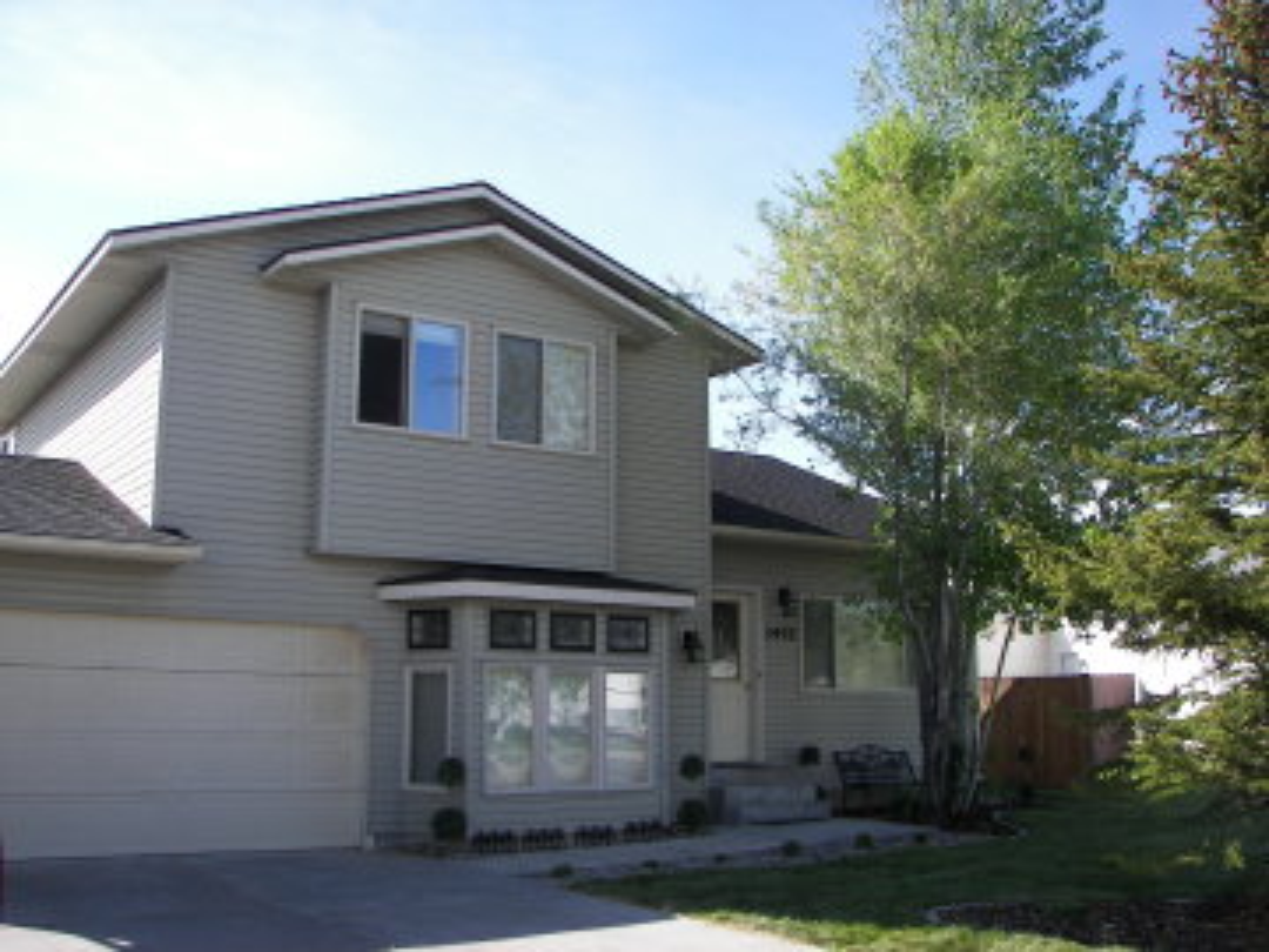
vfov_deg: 39.7
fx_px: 1320
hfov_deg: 51.4
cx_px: 634
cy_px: 476
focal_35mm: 36
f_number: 2.8
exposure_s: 1/500
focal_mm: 6
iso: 50
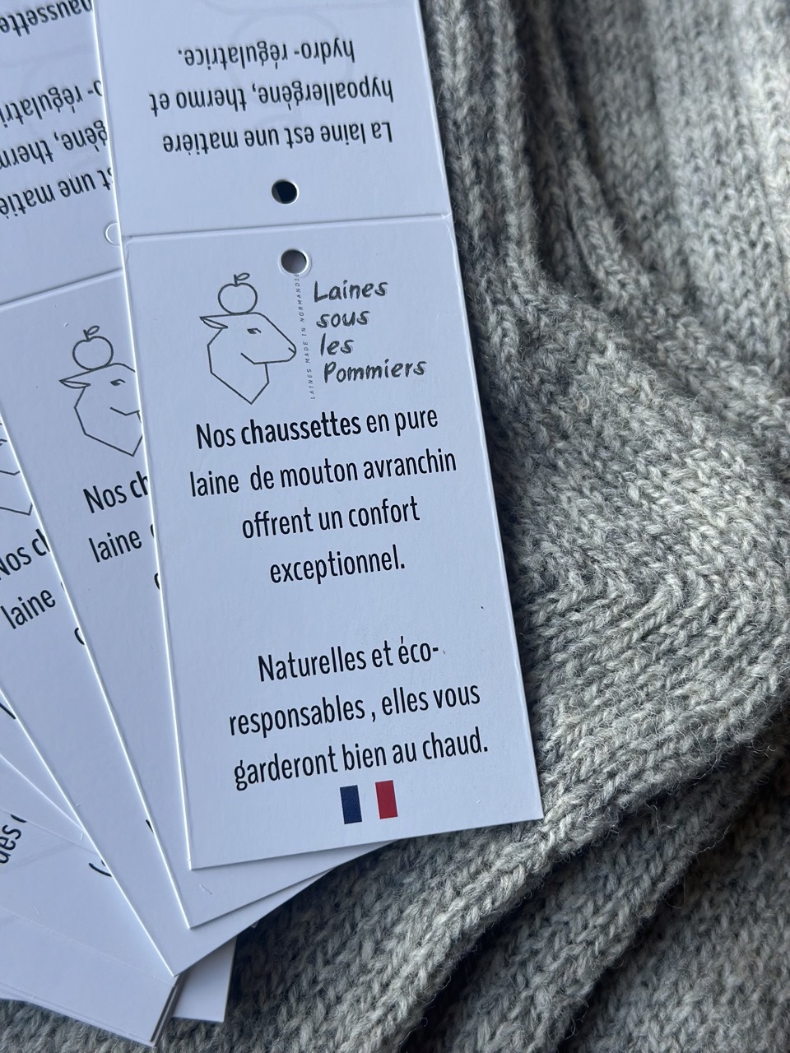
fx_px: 1461
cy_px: 526
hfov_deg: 30.3
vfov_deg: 39.7
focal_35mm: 48
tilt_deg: -82.9
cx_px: 395
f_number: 1.78
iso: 80
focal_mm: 6.86
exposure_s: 1/252
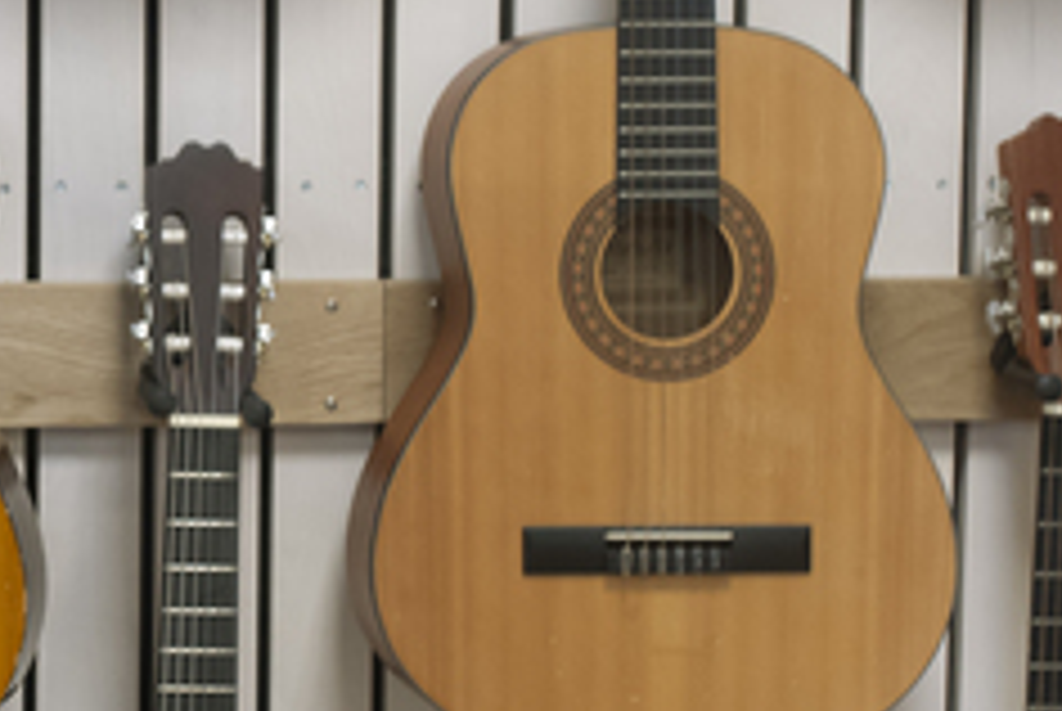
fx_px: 4430
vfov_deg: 9.2
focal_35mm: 150
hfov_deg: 13.4
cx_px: -130
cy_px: 173
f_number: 4
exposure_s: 1/30
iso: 640
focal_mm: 35
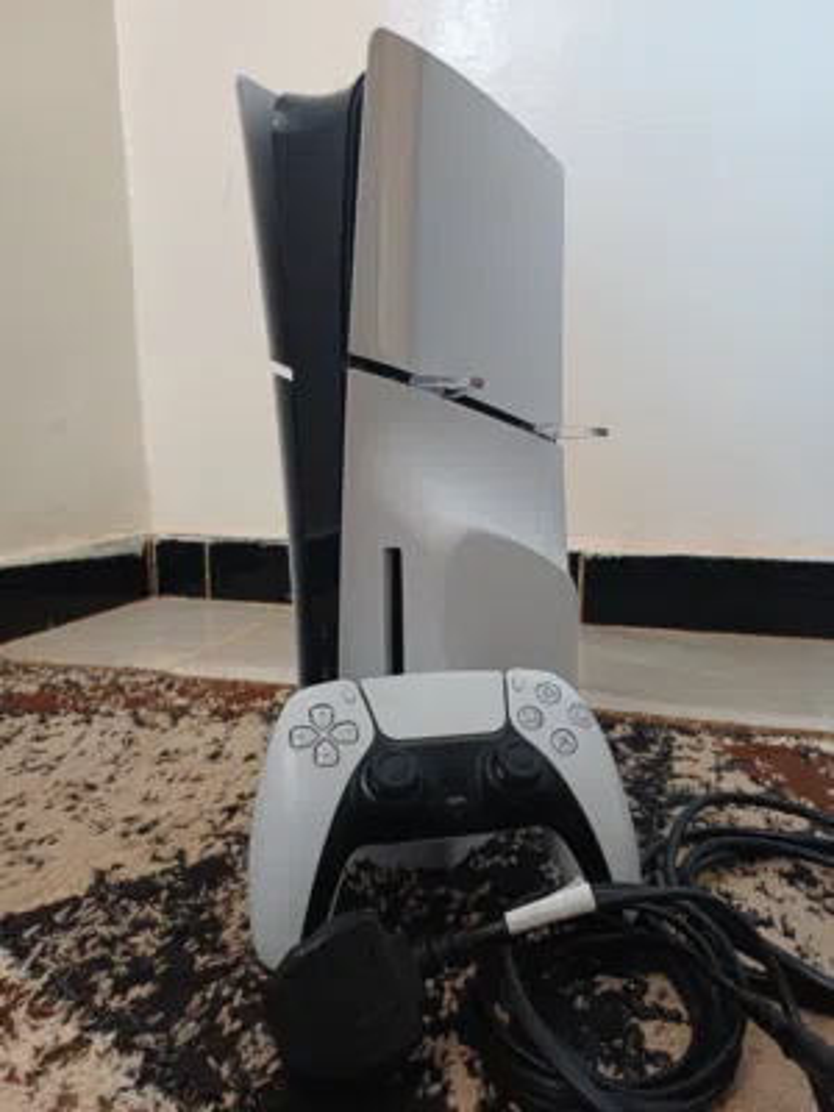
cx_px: 417
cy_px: 556
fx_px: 803
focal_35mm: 25
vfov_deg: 69.4
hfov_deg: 54.9
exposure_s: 1/33.3
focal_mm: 4.65
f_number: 1.8
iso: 400
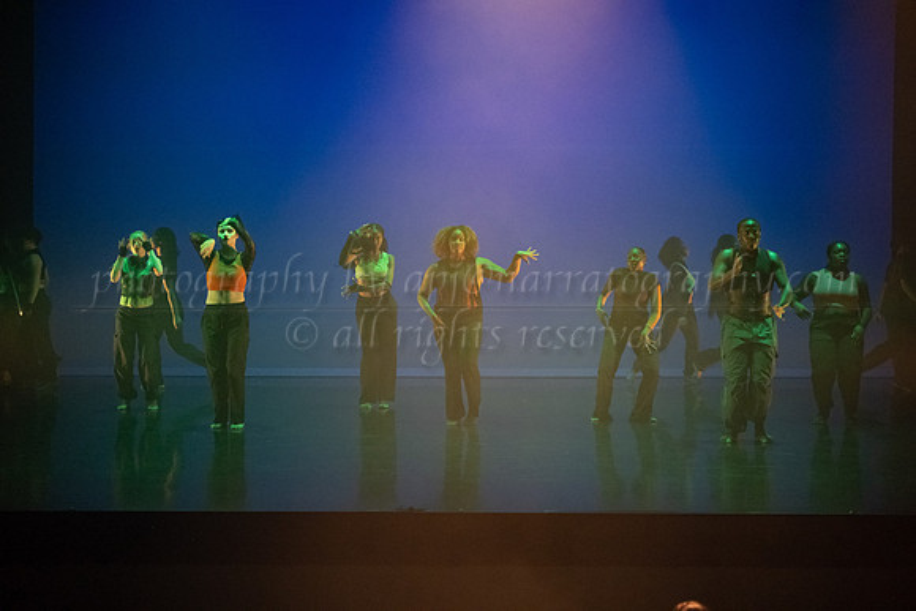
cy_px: 306
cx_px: 458
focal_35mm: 75
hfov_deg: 27.0
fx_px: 1909
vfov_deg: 18.2
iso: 4000
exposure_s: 1/320
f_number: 2.8
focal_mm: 75
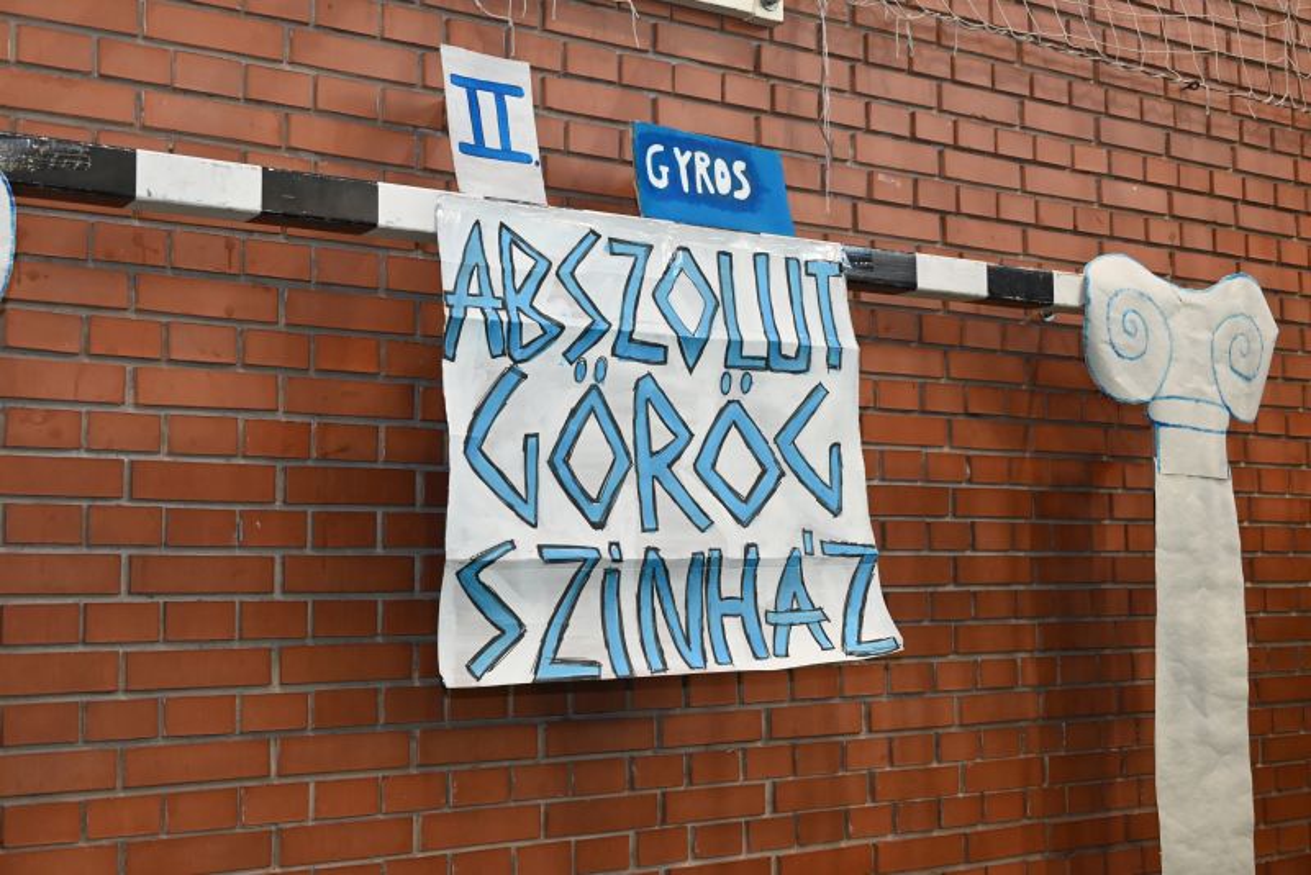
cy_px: 438
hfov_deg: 44.5
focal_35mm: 44
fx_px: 1603
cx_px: 656
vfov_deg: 30.5
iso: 1600
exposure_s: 1/125
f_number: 6.3
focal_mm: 44
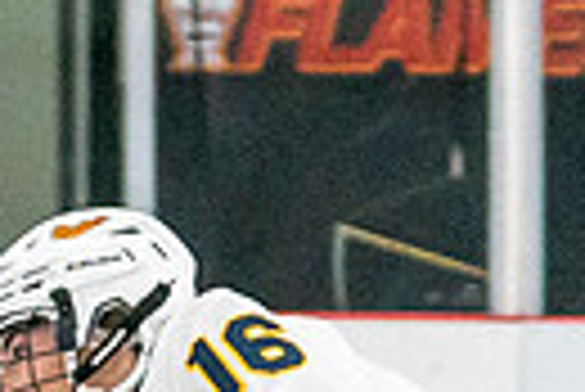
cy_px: 927
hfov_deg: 2.9
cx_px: -133
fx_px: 11599
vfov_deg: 1.9
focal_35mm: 713
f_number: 2.8
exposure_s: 1/1250
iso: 3200
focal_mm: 70
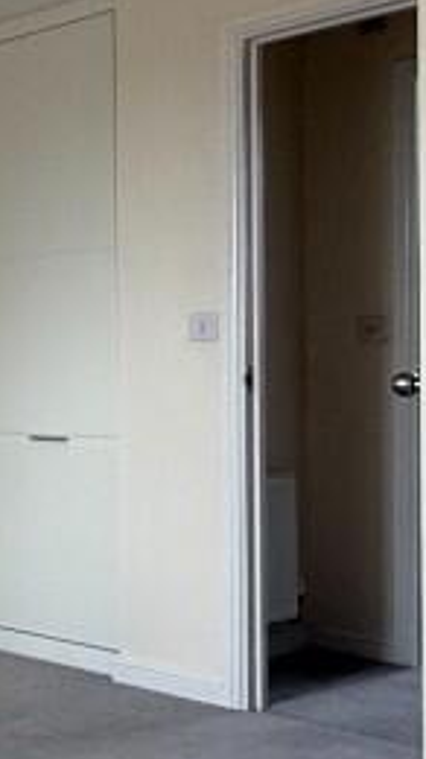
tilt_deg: +0.1
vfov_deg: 34.9
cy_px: 385
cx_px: -476
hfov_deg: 15.3
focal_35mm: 60
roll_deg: +0.2
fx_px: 1206
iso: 80
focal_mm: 2.22
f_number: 2.2
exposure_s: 1/99
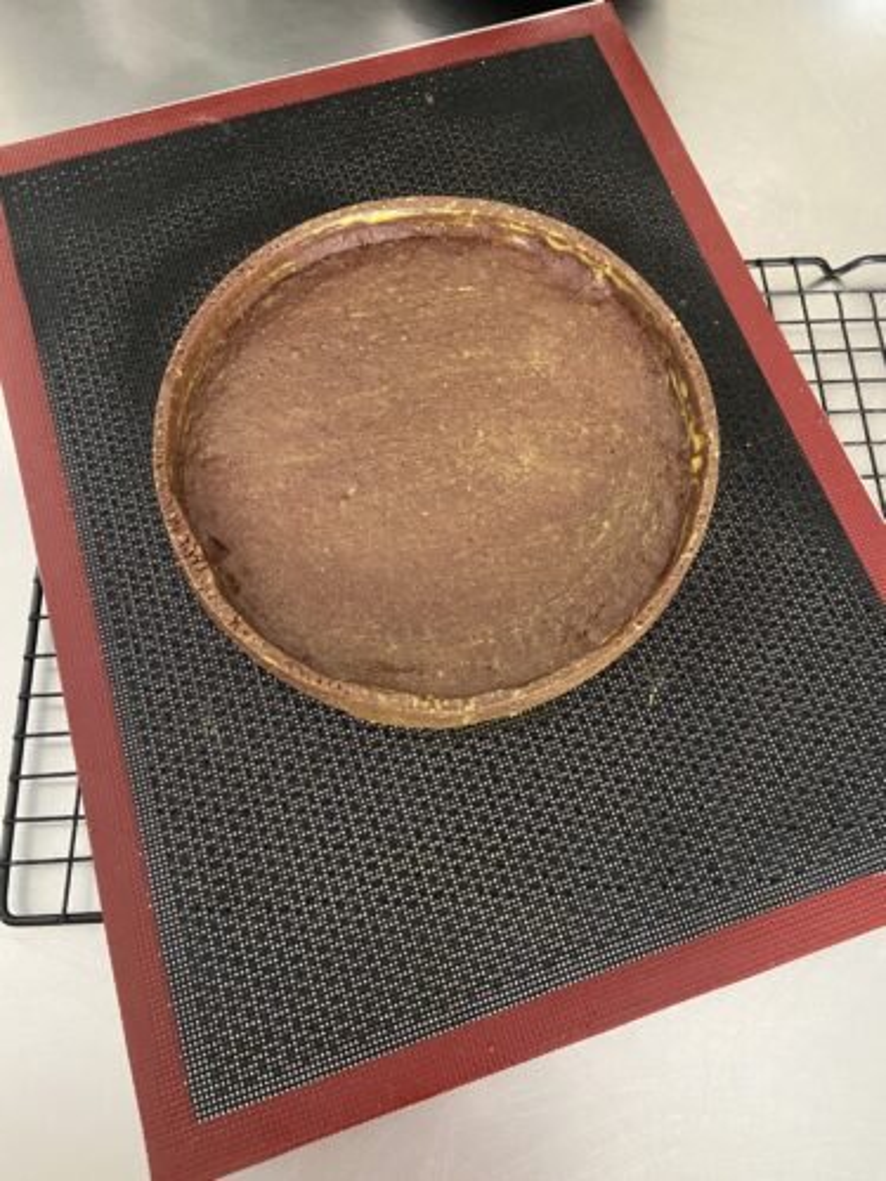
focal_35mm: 26
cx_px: 443
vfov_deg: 67.3
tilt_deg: -68.8
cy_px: 590
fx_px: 887
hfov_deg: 53.1
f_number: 1.8
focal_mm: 4.25
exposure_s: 1/25
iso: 500
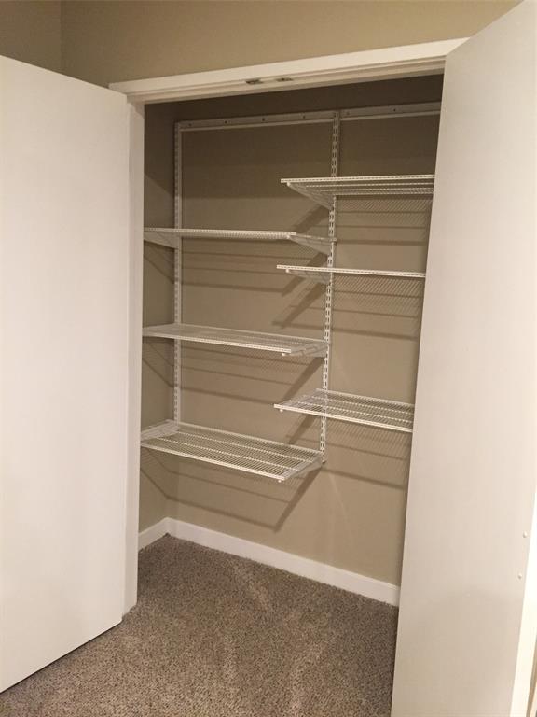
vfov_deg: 61.7
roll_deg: -4.0
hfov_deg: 48.2
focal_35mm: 29
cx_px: 268
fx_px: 600
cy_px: 358
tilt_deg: -10.1
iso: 250
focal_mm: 4.15
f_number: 2.2
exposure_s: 1/17
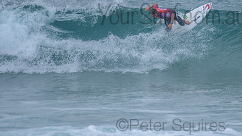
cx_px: 171
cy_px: 8
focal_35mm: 885
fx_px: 5679
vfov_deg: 1.4
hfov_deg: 2.4
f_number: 5.6
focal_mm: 500
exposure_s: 1/2000
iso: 450
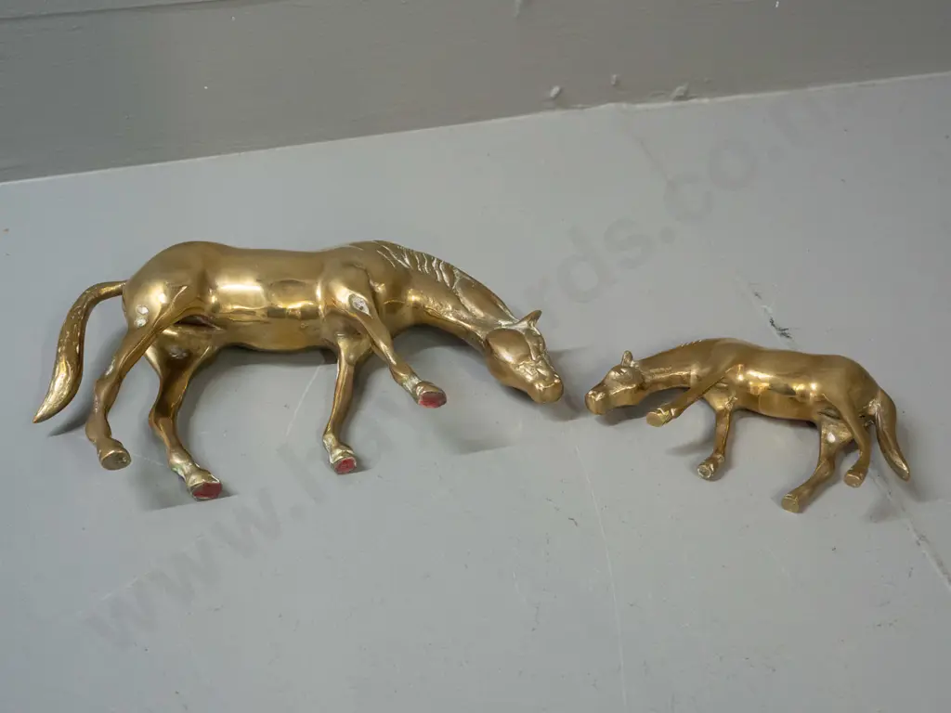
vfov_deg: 31.5
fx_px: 1264
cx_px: 476
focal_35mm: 46
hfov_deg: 41.2
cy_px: 356
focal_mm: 23
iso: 3200
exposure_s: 1/100
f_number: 5.6
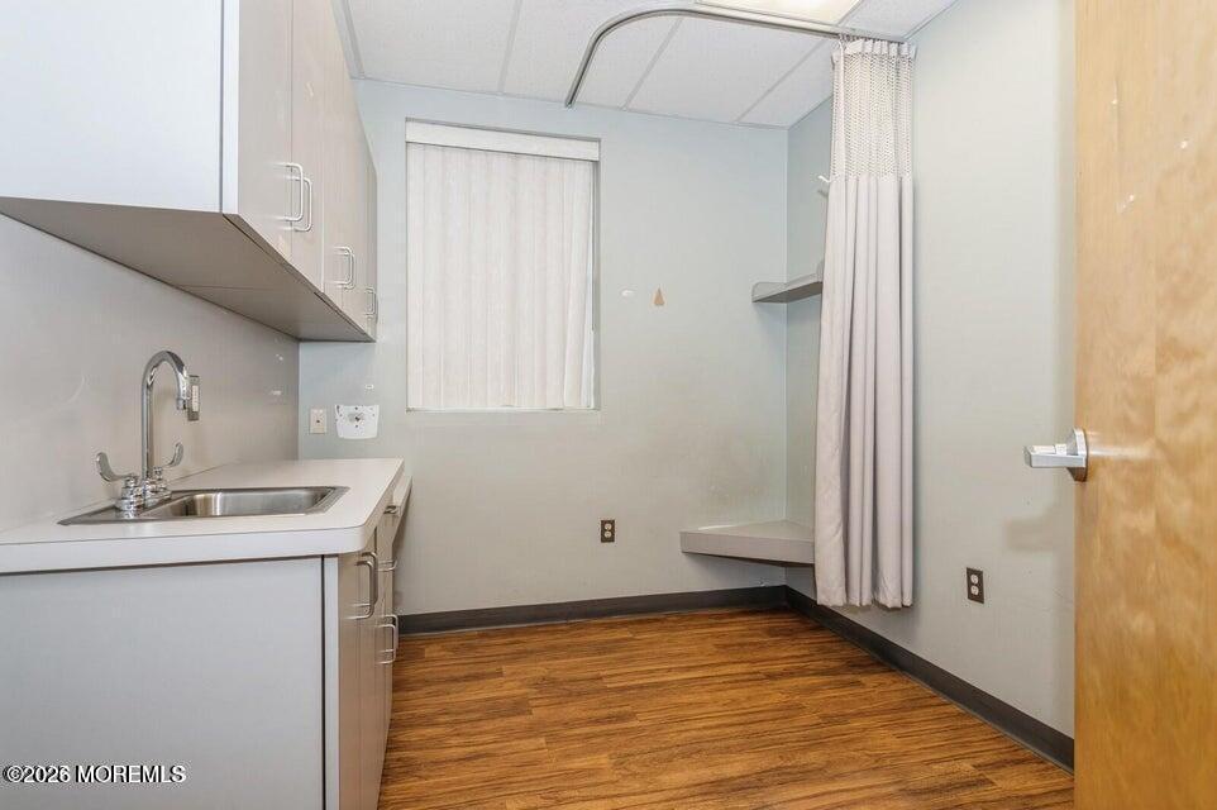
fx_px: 642
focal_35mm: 19
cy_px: 405
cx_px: 608
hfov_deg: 86.9
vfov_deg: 64.5
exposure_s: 1/25
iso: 200
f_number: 8
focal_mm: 19
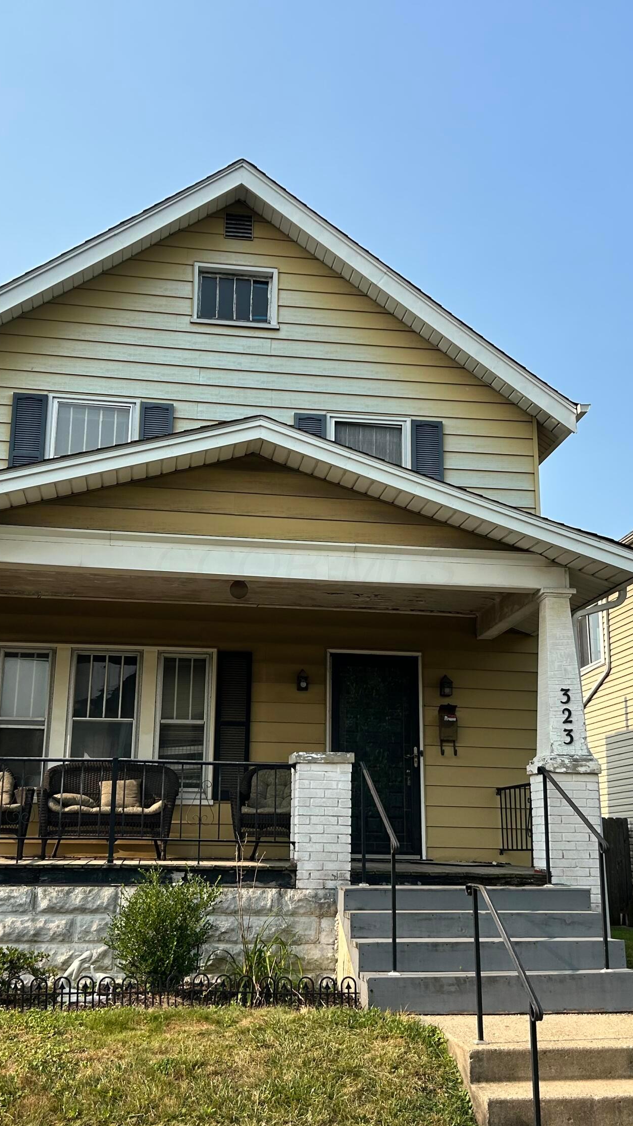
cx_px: 305
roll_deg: -1.0
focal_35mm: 38
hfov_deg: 31.2
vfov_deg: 52.8
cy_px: 566
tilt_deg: +15.1
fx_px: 1134
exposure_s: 1/3460
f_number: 1.5
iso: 50
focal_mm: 5.7
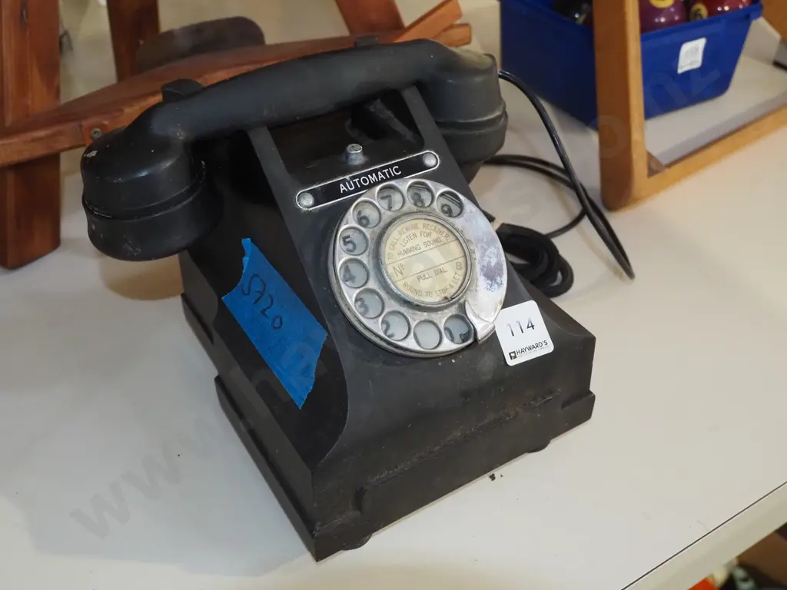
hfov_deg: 54.0
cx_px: 394
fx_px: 773
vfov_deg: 41.8
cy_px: 295
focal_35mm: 34
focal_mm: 17
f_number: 5
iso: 2500
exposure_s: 1/60
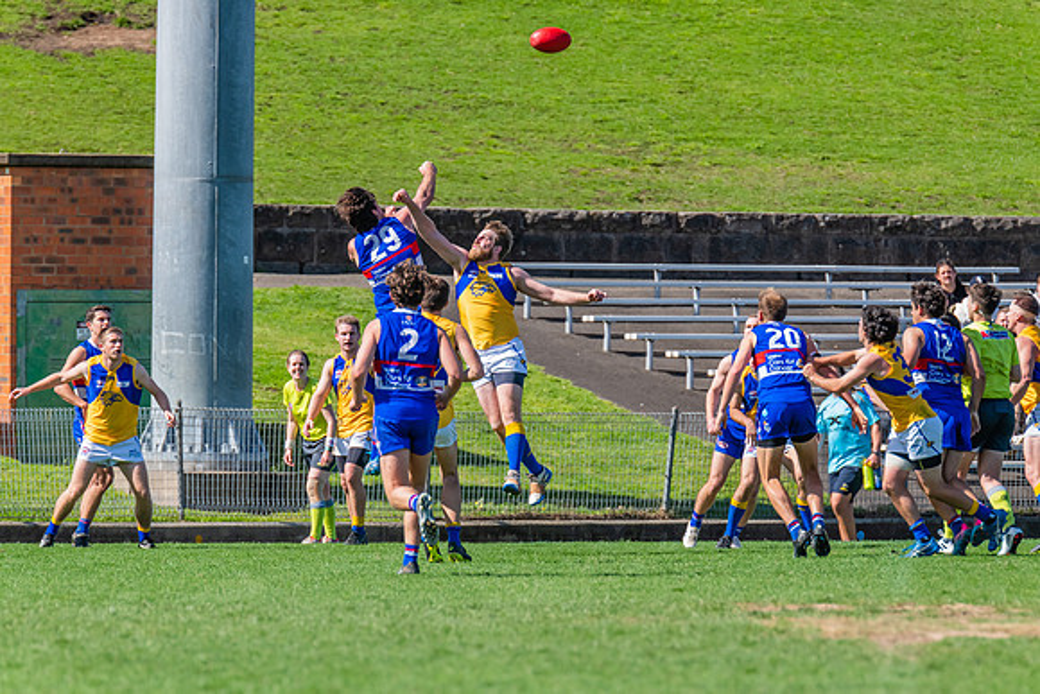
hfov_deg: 4.6
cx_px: 534
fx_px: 13030
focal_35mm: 451
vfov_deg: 3.1
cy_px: 348
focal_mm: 420
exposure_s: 1/1600
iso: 800
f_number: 7.1
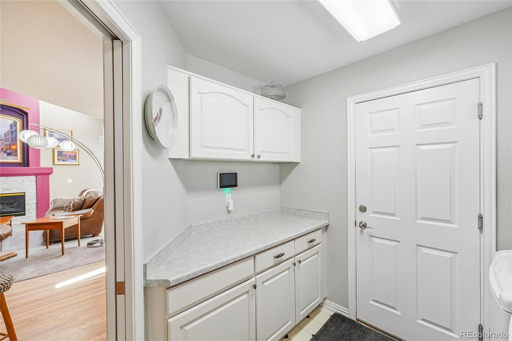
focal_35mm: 15
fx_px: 213
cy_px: 170
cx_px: 256
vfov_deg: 77.3
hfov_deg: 100.4
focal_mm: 10
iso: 800
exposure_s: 1/13
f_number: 8
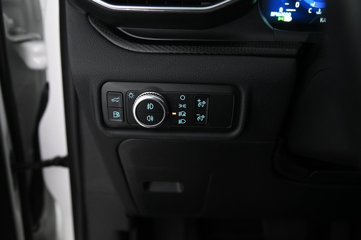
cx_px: 180
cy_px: 120
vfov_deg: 37.8
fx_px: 351
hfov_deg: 54.5
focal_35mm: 35
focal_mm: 35
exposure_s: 1/15
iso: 2000
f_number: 4
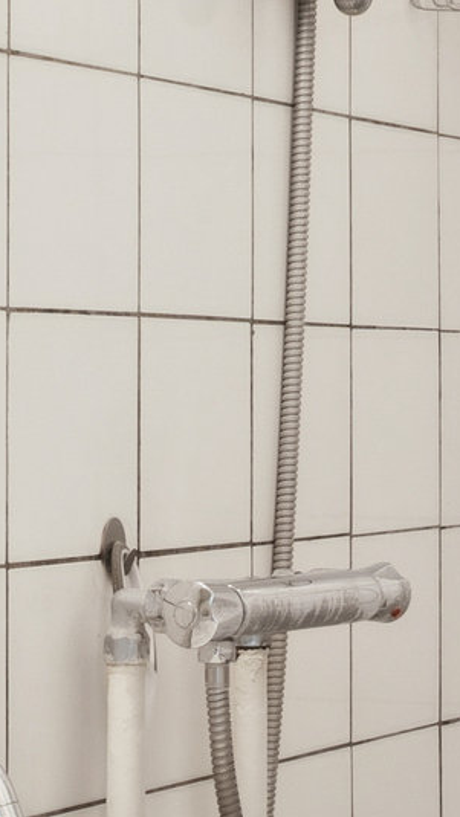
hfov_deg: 9.0
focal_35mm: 135
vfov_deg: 15.8
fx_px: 2927
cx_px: 243
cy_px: 646
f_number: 11
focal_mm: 23
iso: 800
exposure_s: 1/8
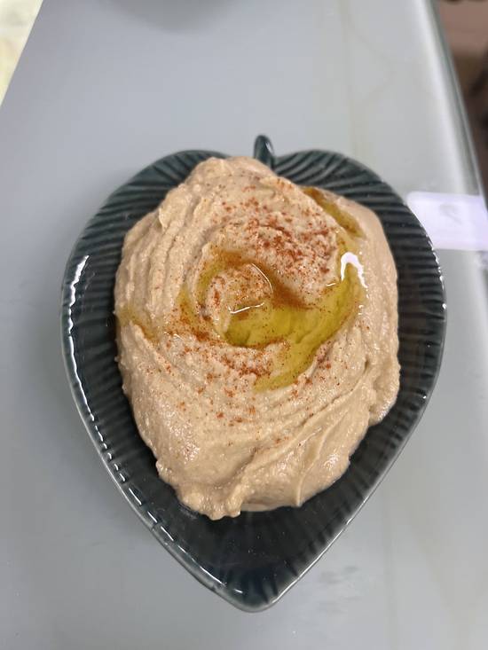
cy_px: 325
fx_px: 489
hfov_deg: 53.1
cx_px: 244
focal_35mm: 26
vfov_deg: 67.3
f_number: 1.6
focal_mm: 5.1
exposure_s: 1/50
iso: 160
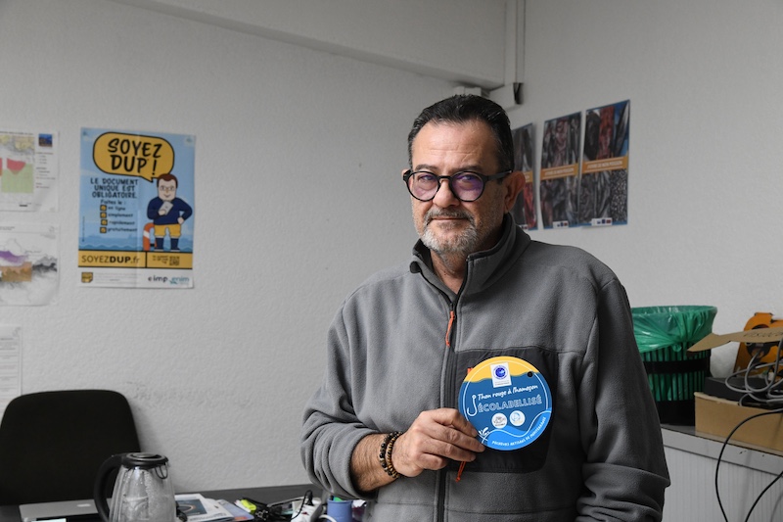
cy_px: 261
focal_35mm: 55
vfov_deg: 24.6
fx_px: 1196
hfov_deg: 36.3
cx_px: 392
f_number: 9
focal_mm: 55
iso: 3200
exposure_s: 1/60
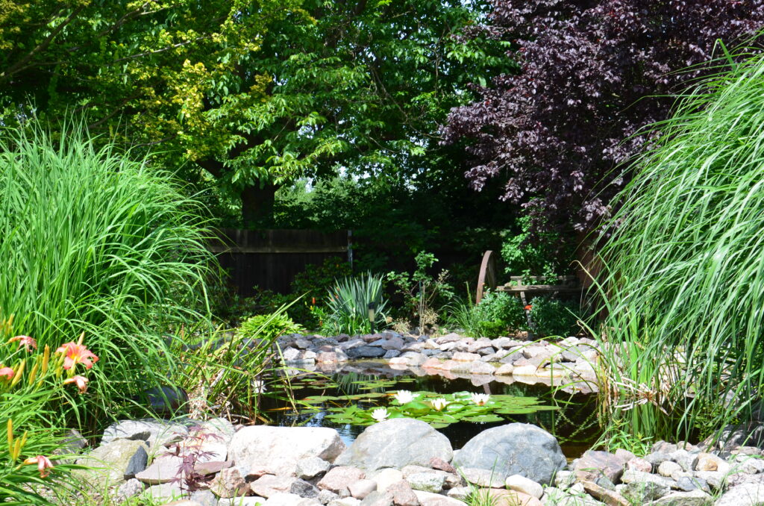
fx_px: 1271
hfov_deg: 33.5
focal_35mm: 60
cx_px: 382
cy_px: 253
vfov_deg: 22.5
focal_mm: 40
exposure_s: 1/125
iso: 200
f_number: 11
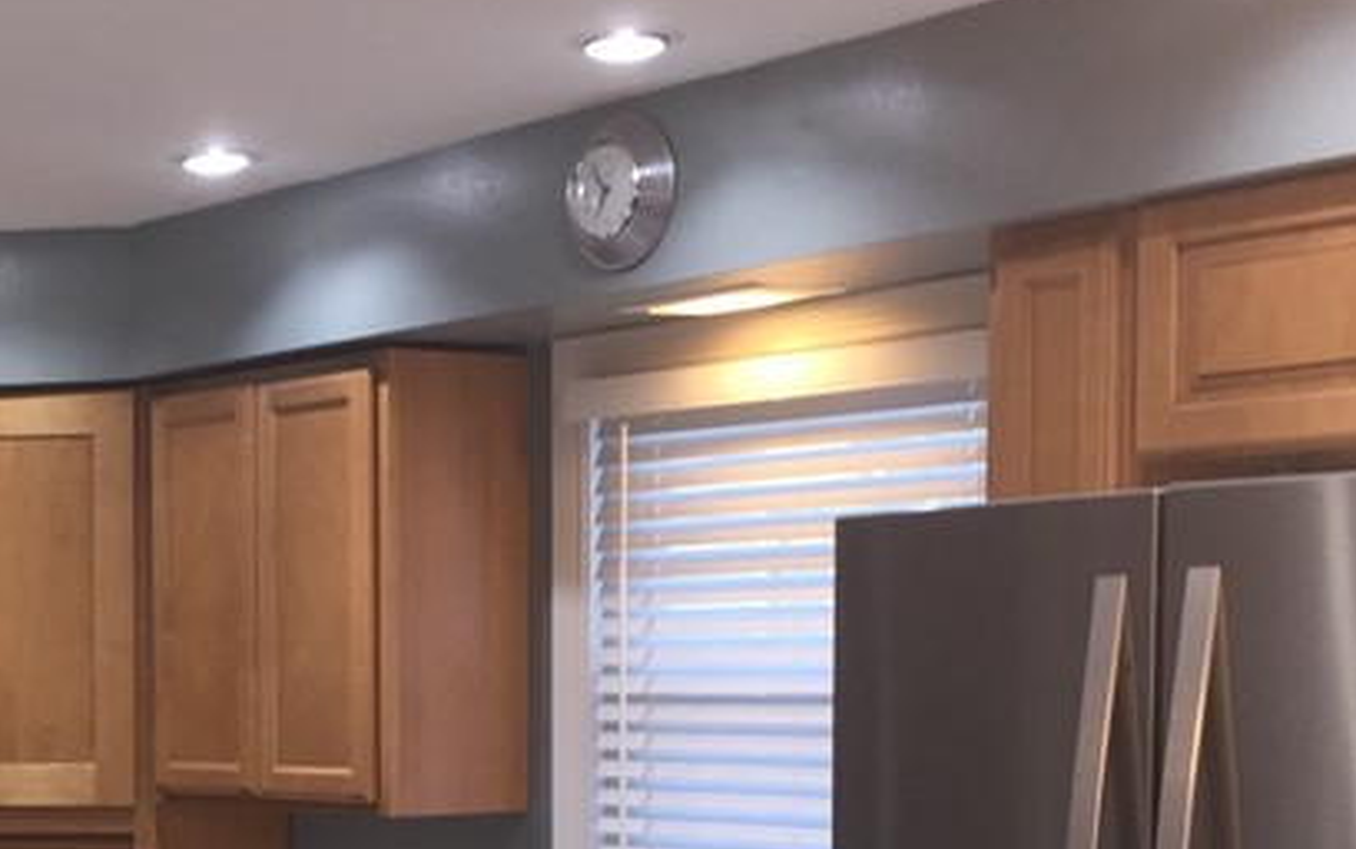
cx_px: 103
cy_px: 879
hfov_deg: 25.8
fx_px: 2847
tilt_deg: -4.5
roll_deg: +0.4
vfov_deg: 16.6
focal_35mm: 77
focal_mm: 4.15
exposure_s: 1/30
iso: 40
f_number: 2.2
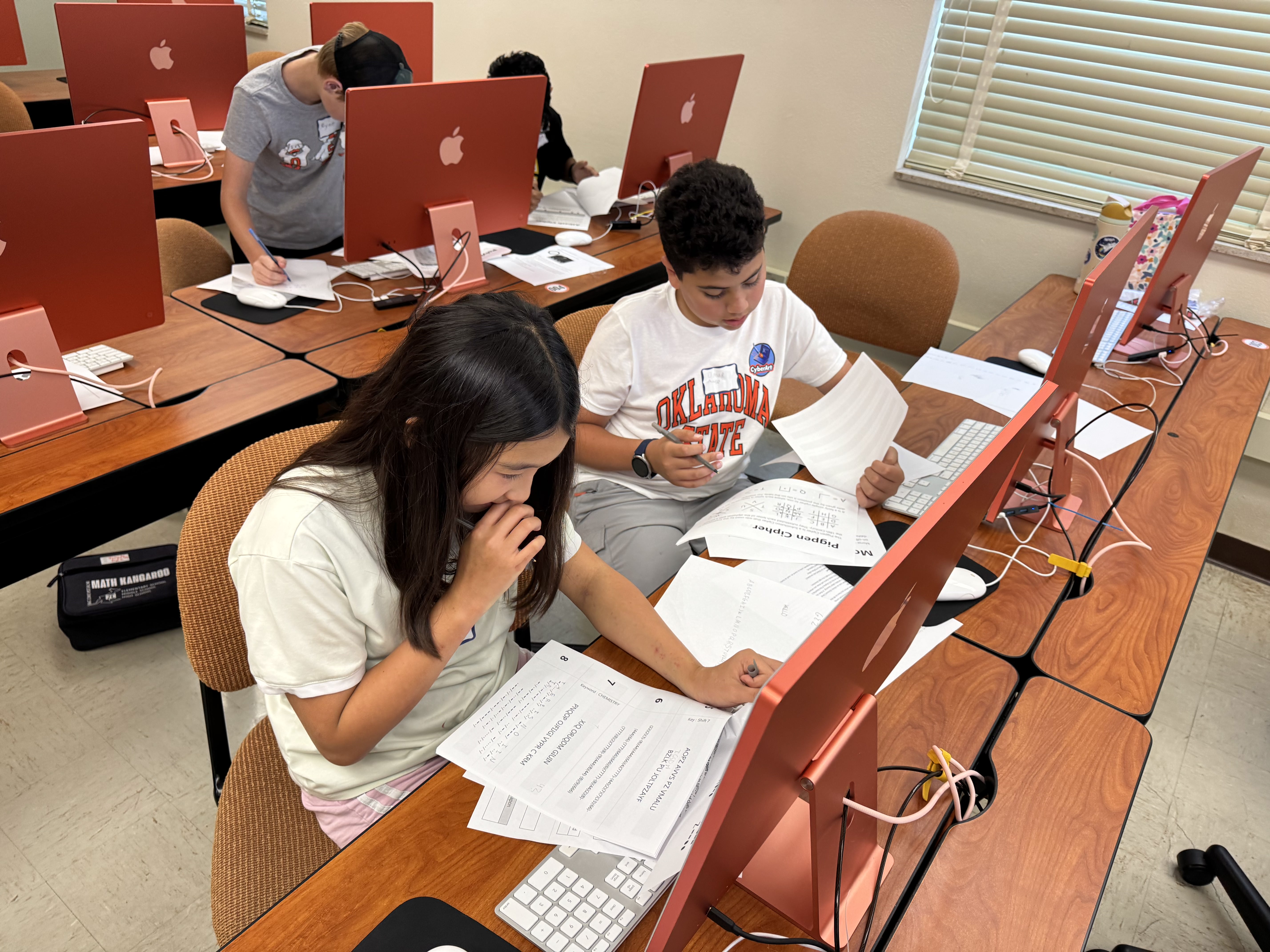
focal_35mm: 24
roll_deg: -5.4
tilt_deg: -31.9
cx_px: 635
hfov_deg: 71.6
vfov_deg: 56.8
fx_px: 881
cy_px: 476
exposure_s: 1/120
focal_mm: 6.76
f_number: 1.78
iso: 200
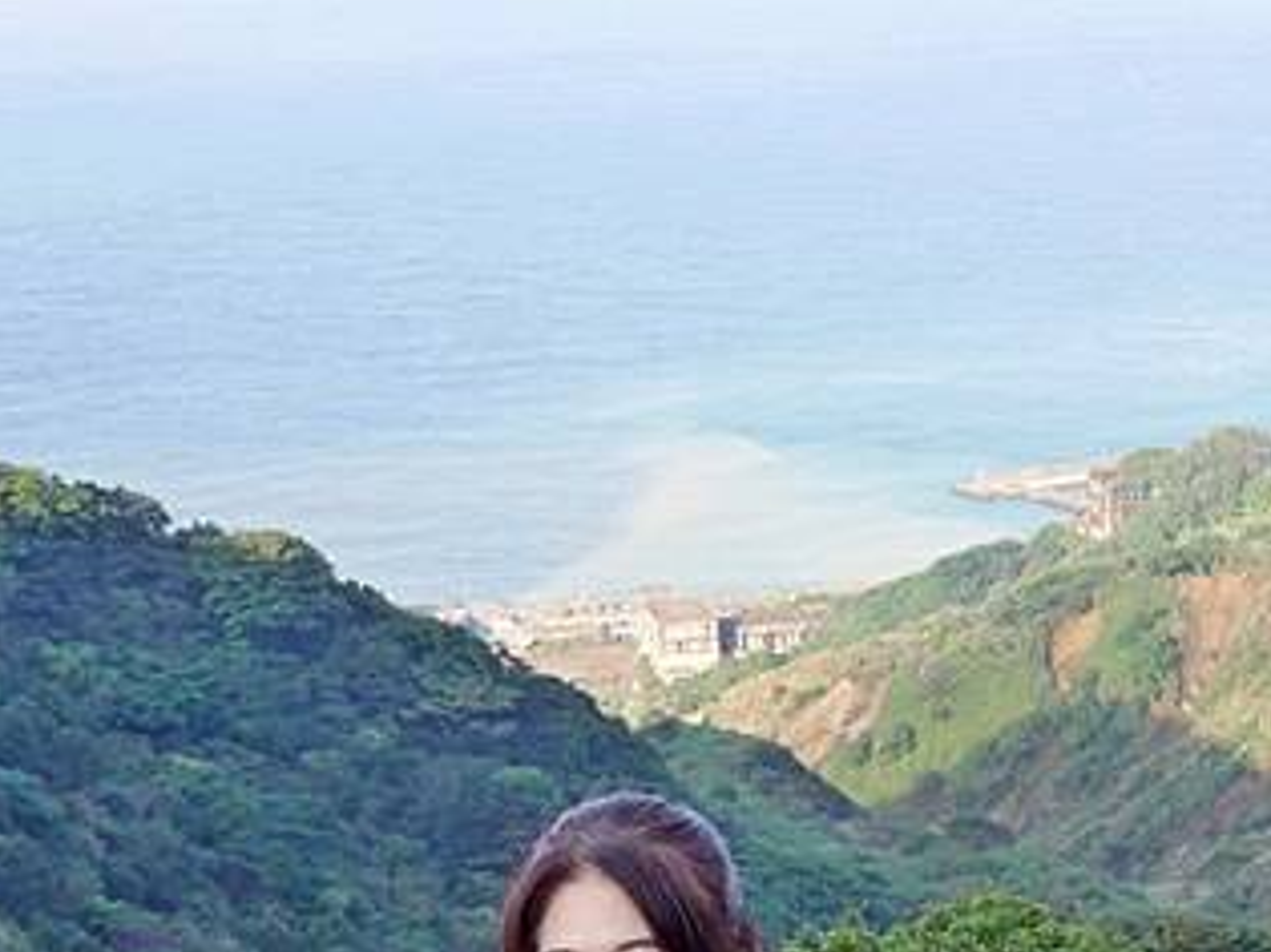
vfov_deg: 16.2
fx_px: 3267
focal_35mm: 89
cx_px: 972
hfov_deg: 21.8
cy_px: 994
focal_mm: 14
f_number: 2.8
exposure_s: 1/500
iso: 200
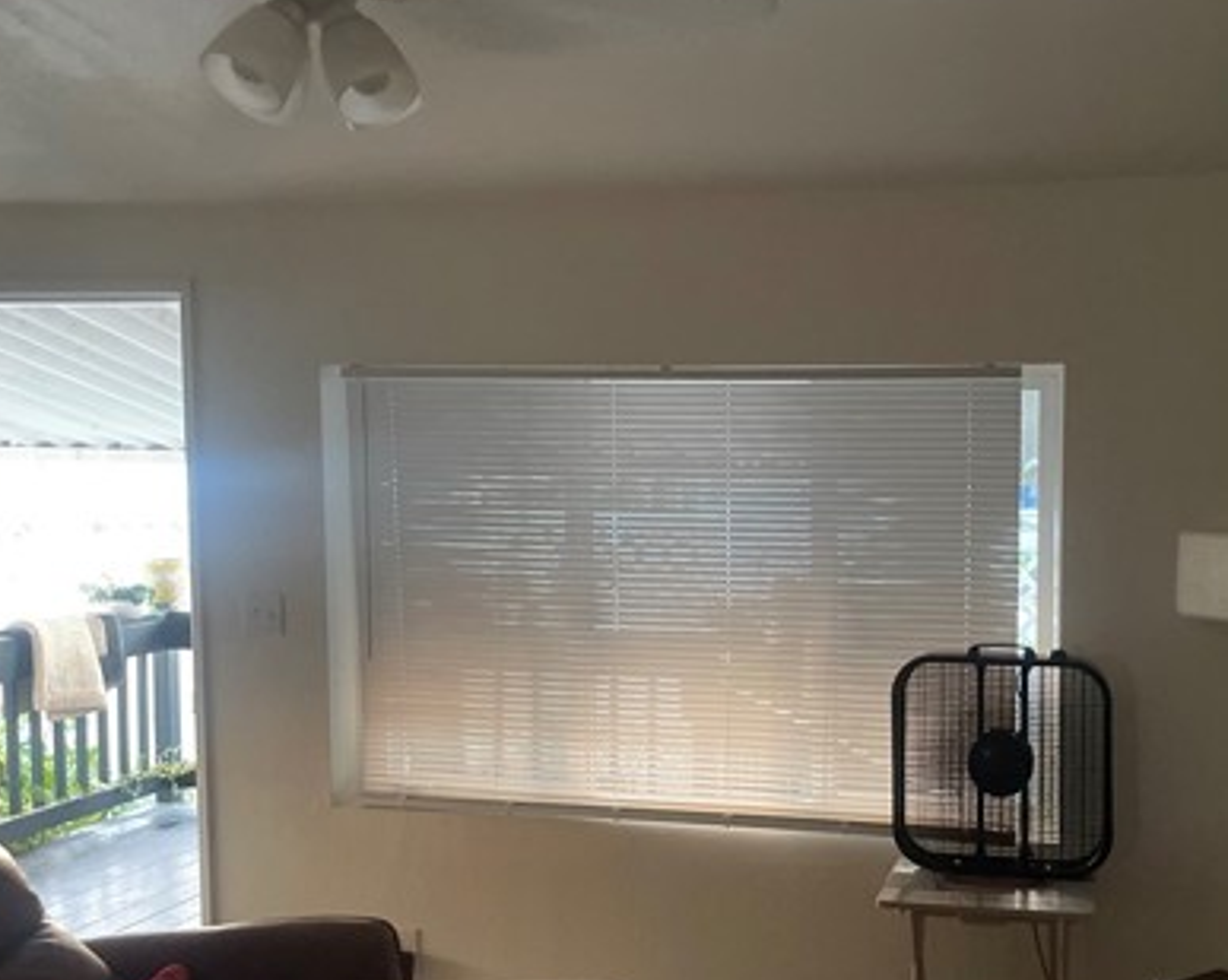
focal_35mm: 42
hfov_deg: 43.0
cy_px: 561
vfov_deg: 35.6
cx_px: 863
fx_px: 1525
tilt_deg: -6.0
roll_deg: +0.1
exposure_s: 1/30
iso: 640
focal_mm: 4.2
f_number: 1.6
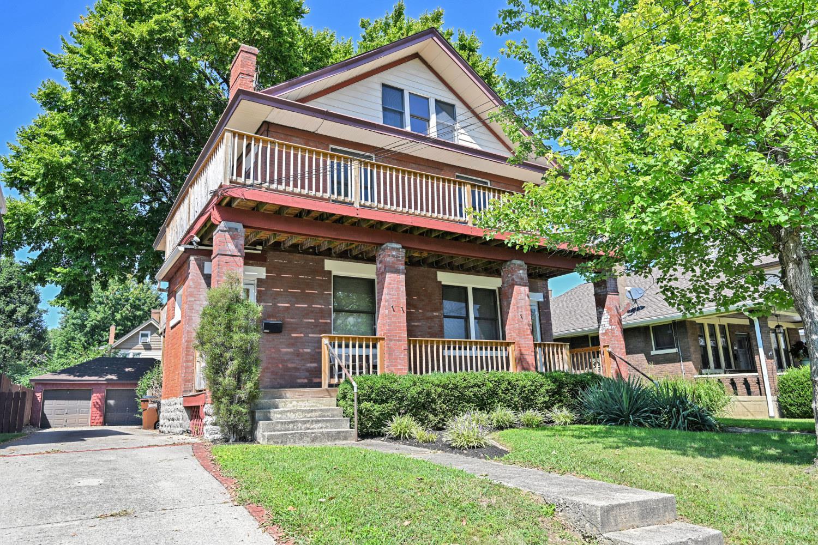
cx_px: 409
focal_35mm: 24
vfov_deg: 54.1
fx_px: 534
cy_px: 272
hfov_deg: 74.9
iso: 100
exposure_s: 1/250
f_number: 5.6
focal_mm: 23.5
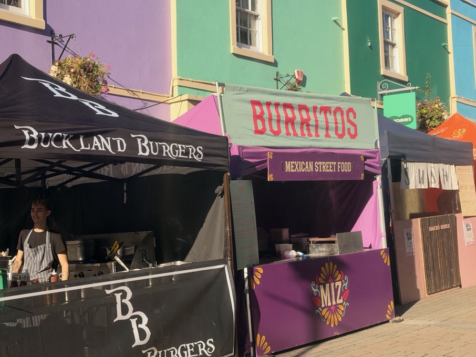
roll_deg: +1.5
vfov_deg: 27.5
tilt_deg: +5.4
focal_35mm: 53
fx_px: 729
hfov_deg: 35.3
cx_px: 116
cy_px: 180
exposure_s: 1/2273
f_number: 1.8
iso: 64
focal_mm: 6.93
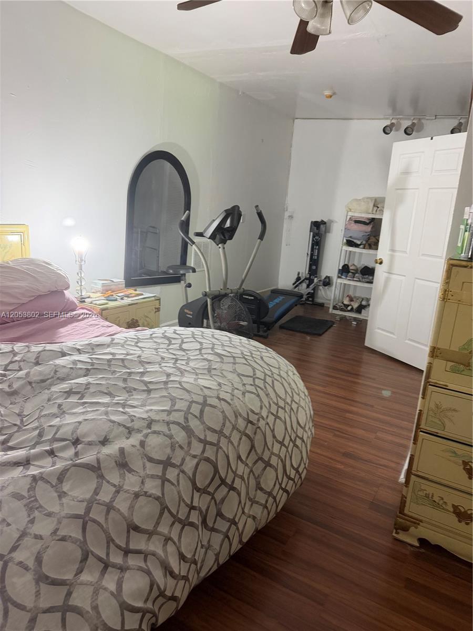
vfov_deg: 71.6
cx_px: 236
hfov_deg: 56.8
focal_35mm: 24
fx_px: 437
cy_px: 316
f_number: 1.78
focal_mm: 6.76
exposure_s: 1/60
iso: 500
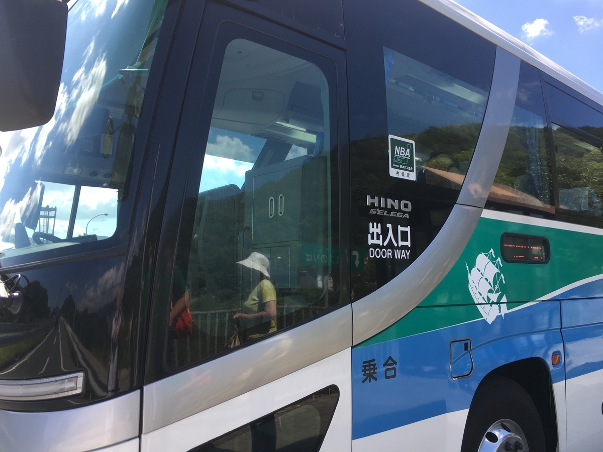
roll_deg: +0.8
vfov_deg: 48.2
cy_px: 226
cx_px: 302
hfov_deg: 61.7
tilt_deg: +6.8
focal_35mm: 29
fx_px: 505
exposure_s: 1/569
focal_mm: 4.15
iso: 25
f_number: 2.2
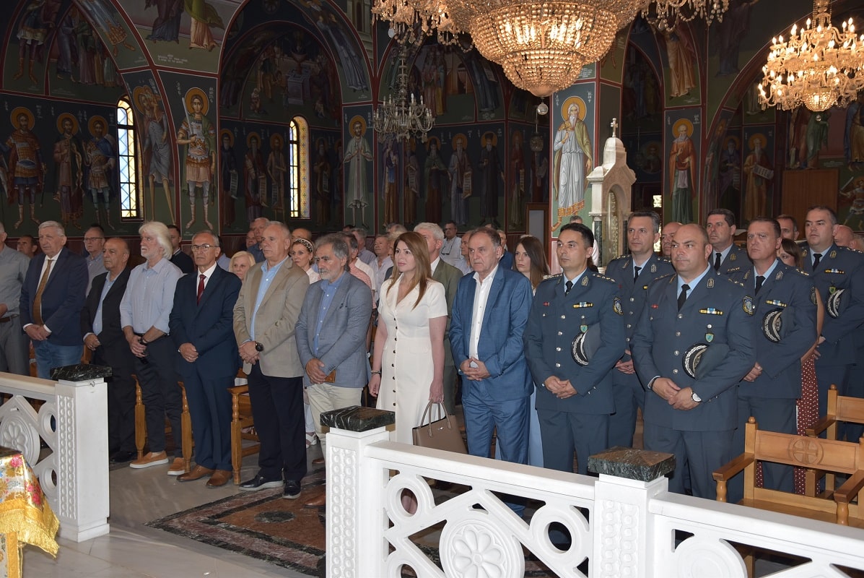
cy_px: 289
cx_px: 432
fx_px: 937
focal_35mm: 39
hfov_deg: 49.5
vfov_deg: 34.3
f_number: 4
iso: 400
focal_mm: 26
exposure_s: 1/60
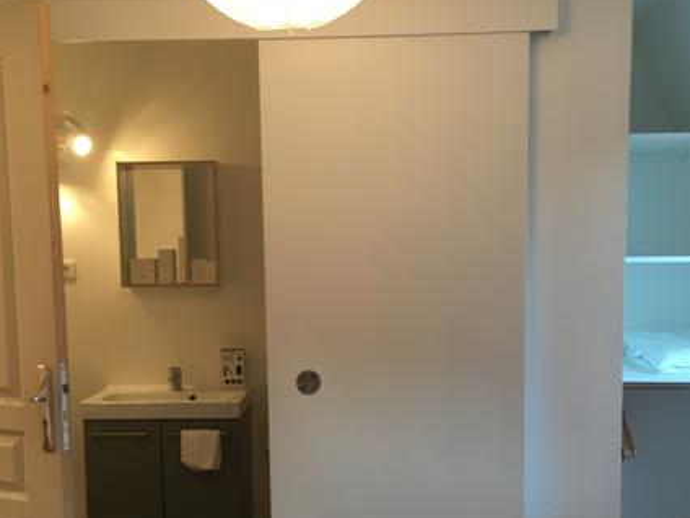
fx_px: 817
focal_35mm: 41
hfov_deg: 45.8
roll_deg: +1.2
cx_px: 330
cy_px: 334
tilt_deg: -6.6
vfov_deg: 34.9
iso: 100
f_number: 2.2
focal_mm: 4.15
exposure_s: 1/33
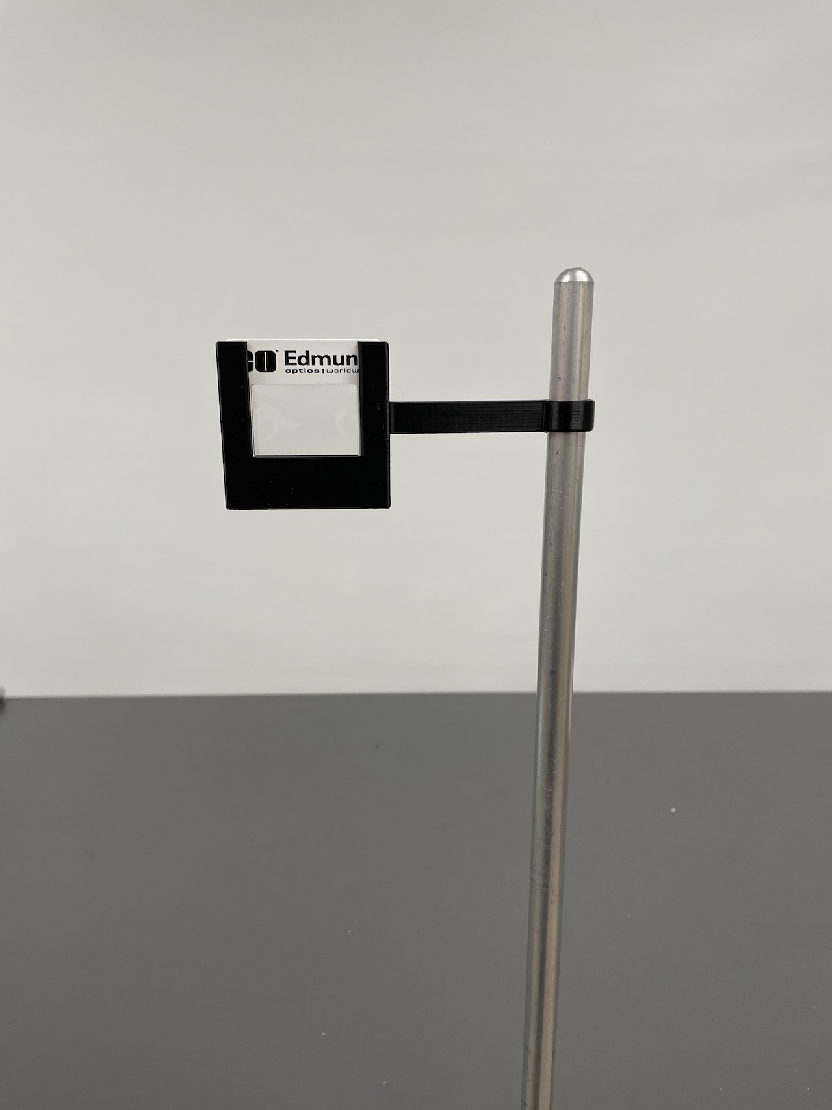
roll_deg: +0.2
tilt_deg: -13.2
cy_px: 555
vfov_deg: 67.3
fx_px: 833
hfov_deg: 53.1
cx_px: 416
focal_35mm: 26
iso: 100
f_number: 1.6
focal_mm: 4.2
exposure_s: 1/120
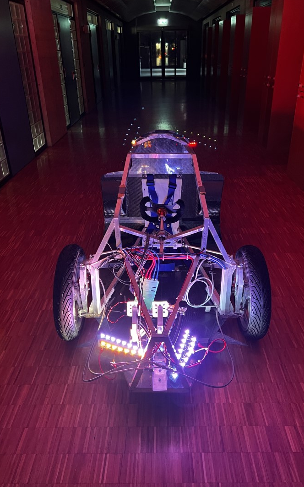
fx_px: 371
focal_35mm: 28
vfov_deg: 66.5
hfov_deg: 44.5
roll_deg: +0.7
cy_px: 241
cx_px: 158
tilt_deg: -26.5
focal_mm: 5.7
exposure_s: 1/42
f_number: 1.5
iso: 500
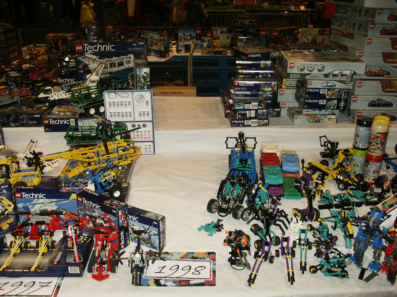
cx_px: 198
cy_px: 148
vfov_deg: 40.7
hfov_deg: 52.6
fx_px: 401
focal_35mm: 35
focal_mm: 7.18
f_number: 3
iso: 200
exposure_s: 1/45
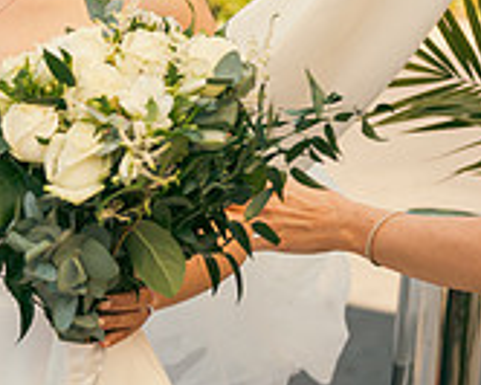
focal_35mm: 180
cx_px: -281
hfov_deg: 10.3
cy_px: -19
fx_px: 2564
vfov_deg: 8.5
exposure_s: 1/400
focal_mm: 55
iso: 125
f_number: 3.5
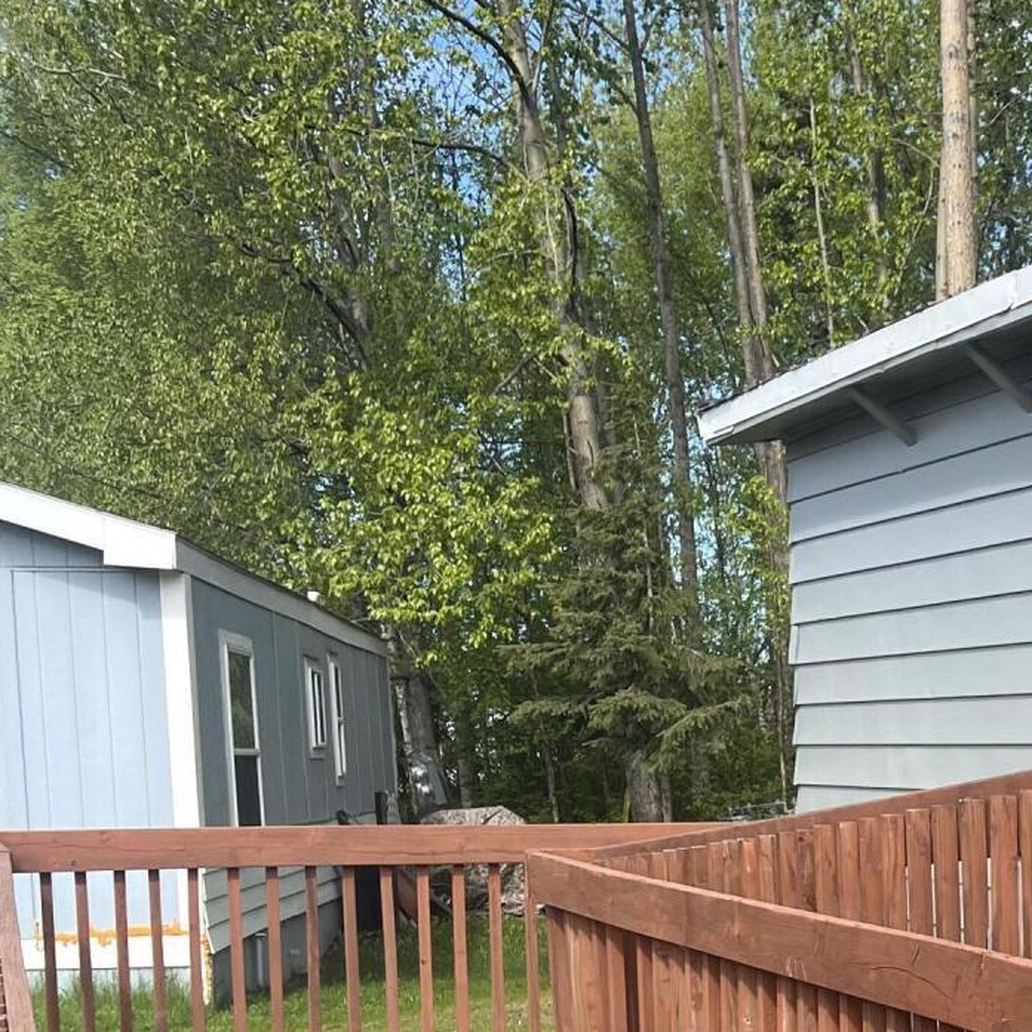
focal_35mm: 66
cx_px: 1047
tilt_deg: -9.1
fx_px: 2226
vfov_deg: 24.7
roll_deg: -1.3
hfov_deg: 24.8
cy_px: 1060
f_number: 1.5
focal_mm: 5.7
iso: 50
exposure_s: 1/1808
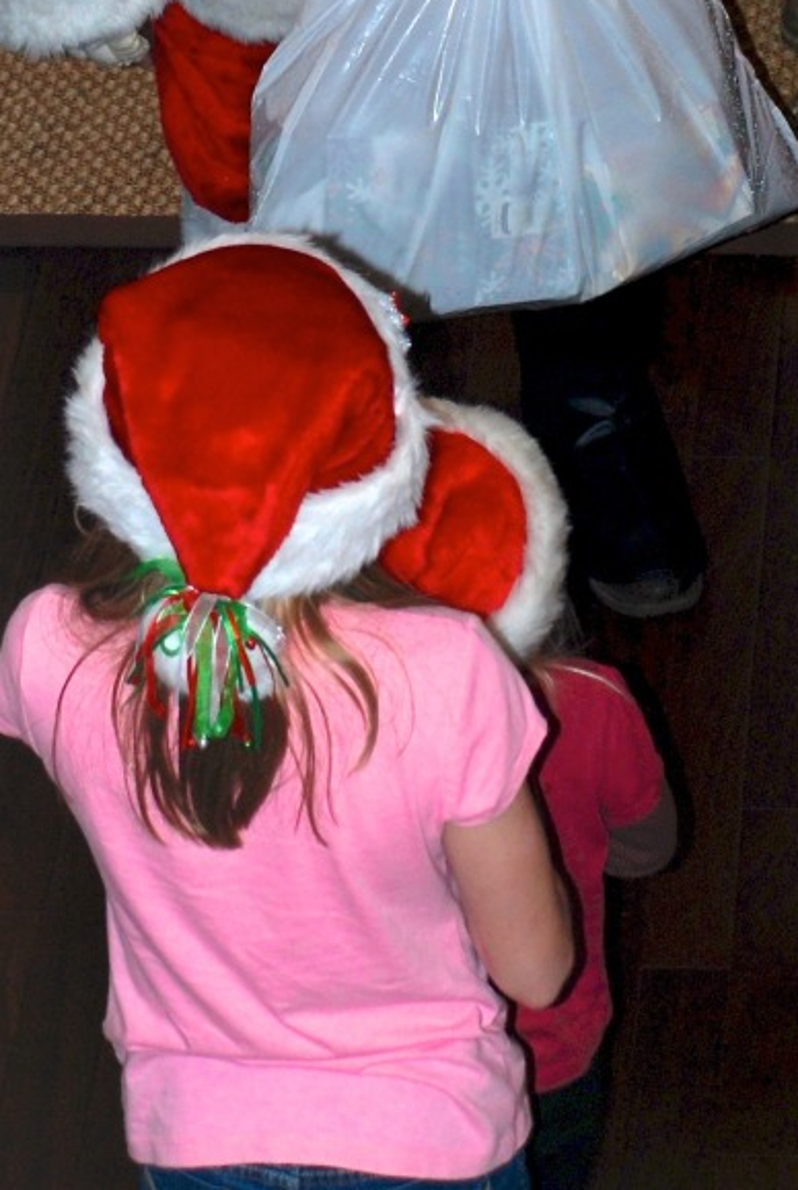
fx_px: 6560
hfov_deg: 7.0
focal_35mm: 198
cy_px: -116
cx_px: 329
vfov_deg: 10.3
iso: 200
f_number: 5
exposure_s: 1/60
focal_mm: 50
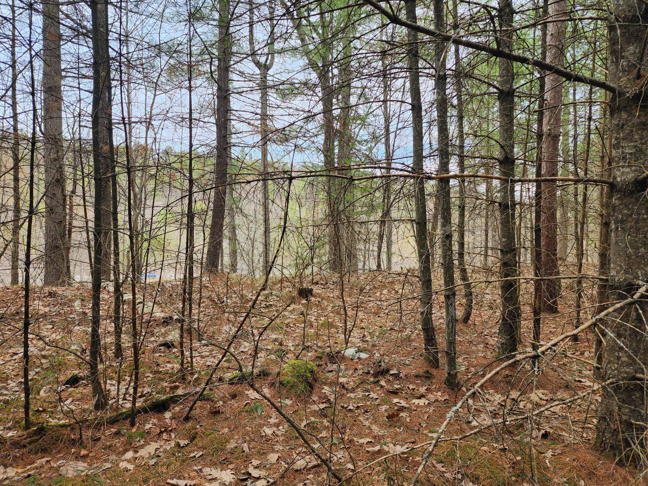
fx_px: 431
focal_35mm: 23
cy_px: 243
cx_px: 324
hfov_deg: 73.9
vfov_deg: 58.9
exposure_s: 1/180
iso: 25
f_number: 1.8
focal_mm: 6.4
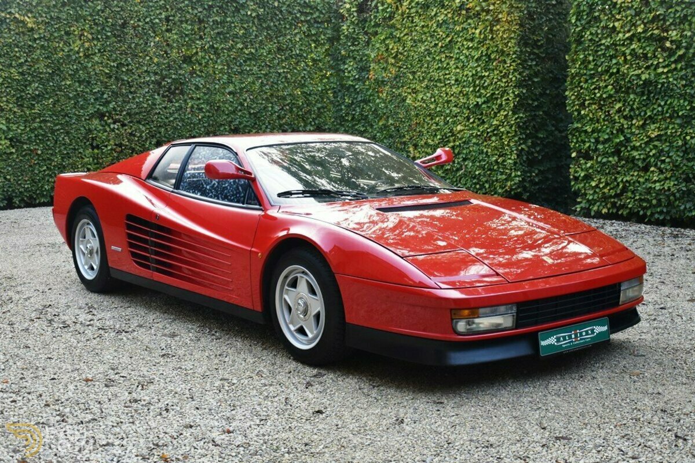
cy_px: 232
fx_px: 869
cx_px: 348
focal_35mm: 45
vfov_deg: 29.9
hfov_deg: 43.6
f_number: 4
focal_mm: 30
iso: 640
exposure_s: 1/250
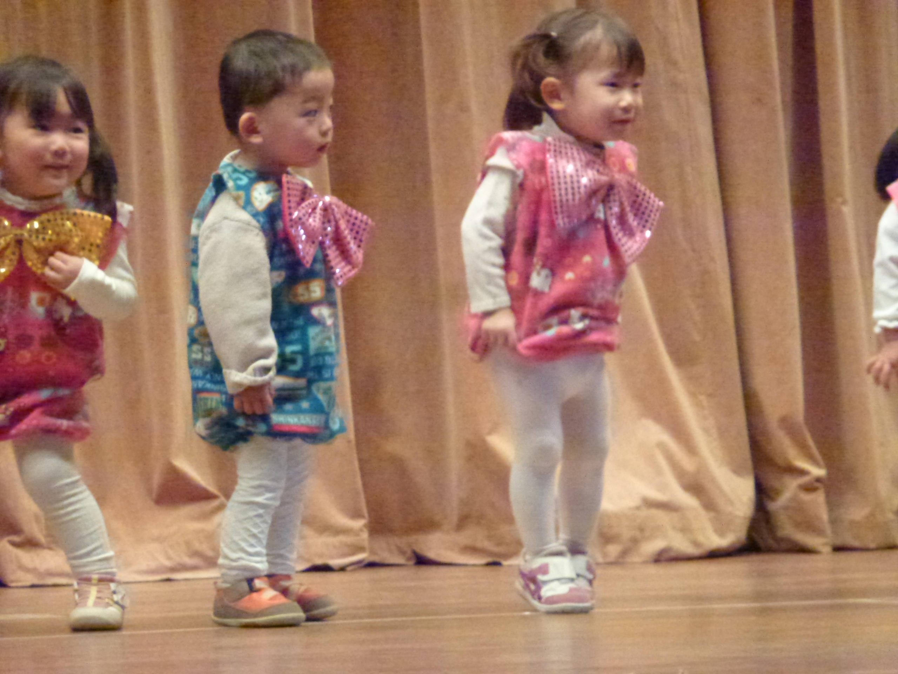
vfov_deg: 6.4
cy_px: 337
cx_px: 449
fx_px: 6018
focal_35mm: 232
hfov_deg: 8.5
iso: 1600
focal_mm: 41.5
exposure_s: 1/60
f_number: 5.6
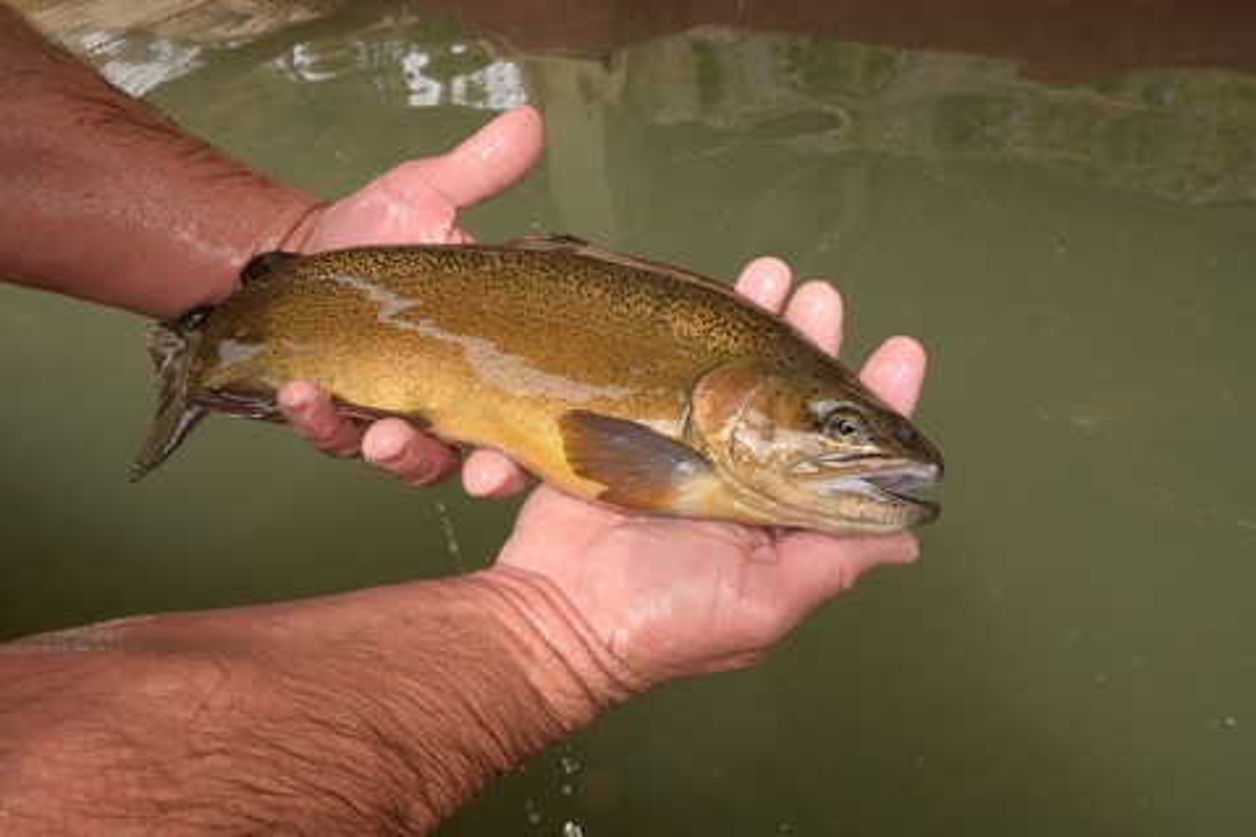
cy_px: 418
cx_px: 628
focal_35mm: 30
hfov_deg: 61.9
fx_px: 1046
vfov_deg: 43.6
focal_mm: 30
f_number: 18
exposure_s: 1/250
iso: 2000
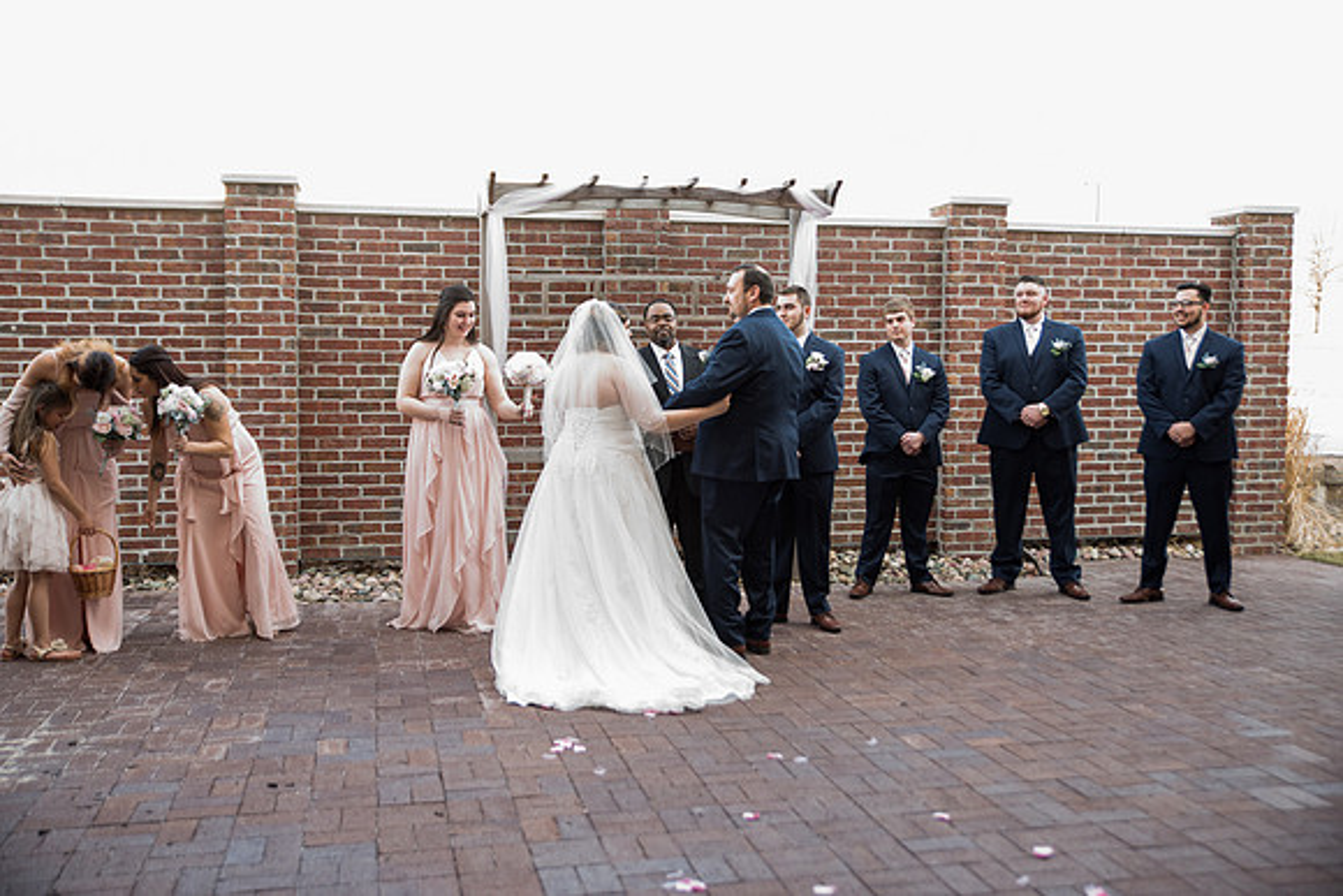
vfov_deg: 36.9
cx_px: 672
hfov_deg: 53.1
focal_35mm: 36
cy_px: 448
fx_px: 1343
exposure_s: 1/200
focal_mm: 36
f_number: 2.8
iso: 500
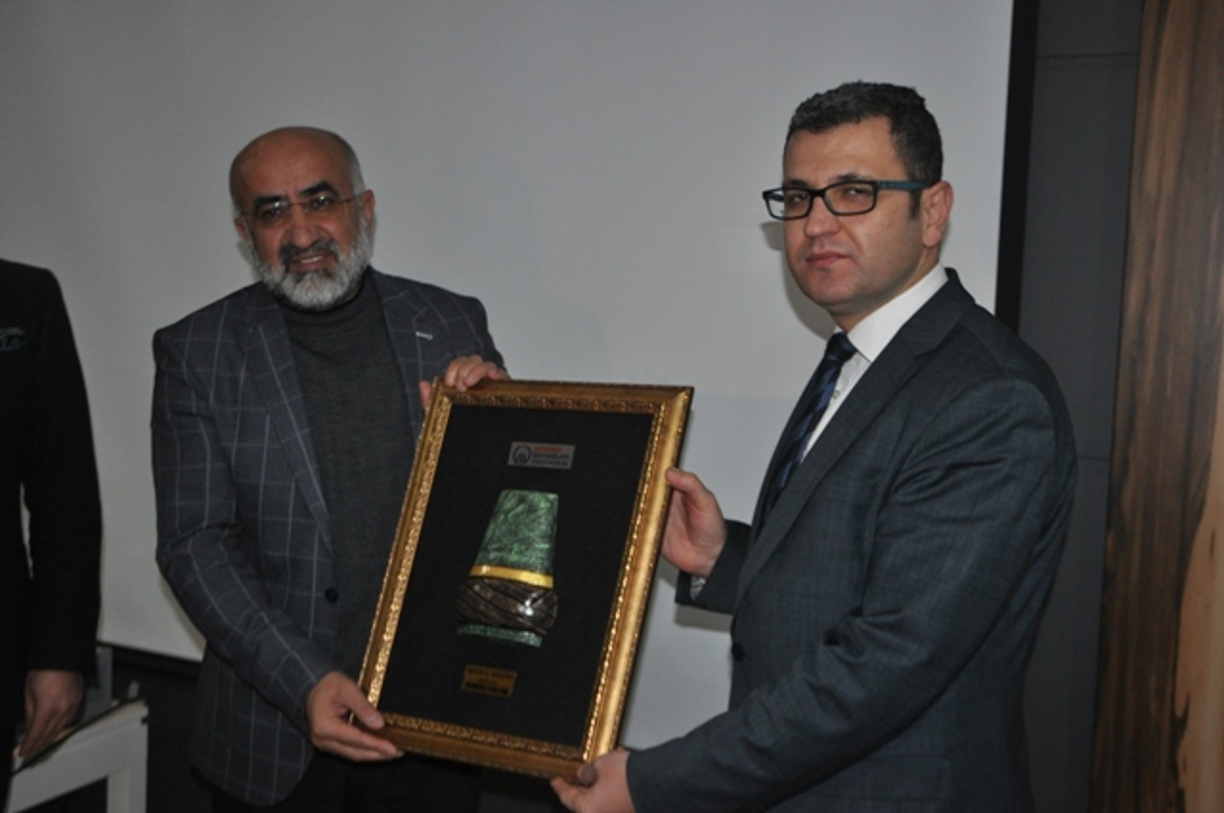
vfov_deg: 28.9
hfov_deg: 42.4
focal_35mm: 46
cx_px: 612
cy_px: 406
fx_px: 1579
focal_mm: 31
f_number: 4
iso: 800
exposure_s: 1/60
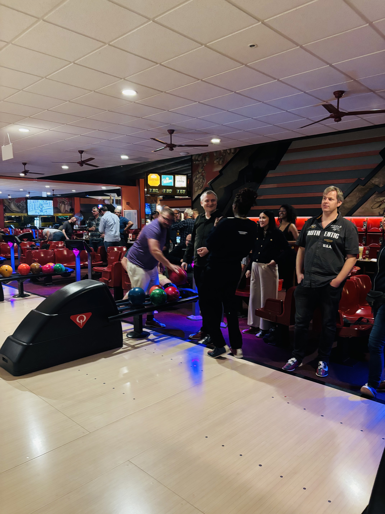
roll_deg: -0.8
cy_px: 257
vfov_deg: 67.3
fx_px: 386
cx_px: 192
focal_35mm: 26
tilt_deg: -6.4
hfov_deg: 53.1
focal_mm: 5.96
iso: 640
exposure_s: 1/25
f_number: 1.6
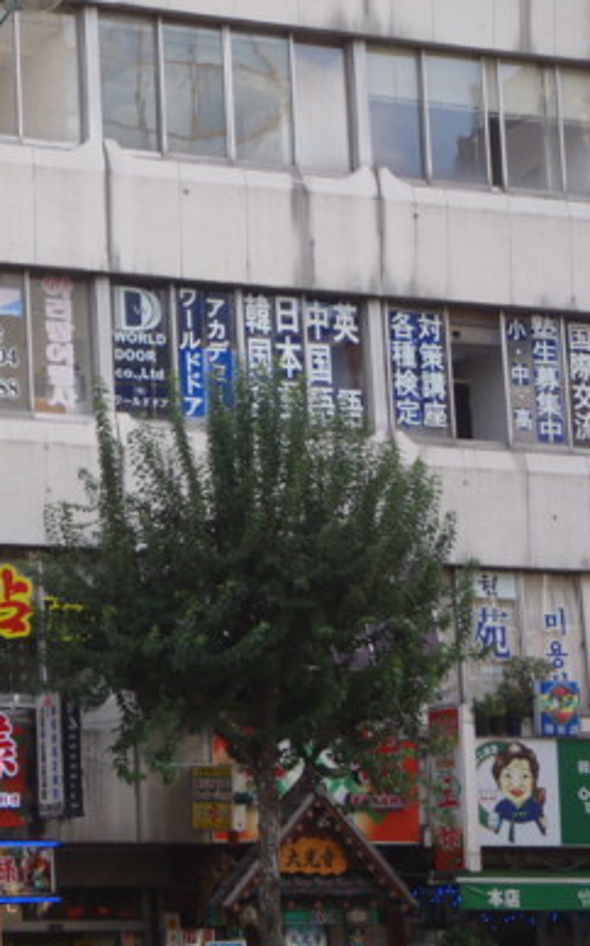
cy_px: 495
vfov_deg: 19.8
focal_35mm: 105
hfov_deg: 12.2
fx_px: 2705
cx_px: -90
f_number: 5.4
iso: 80
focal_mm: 11.43
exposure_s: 1/80
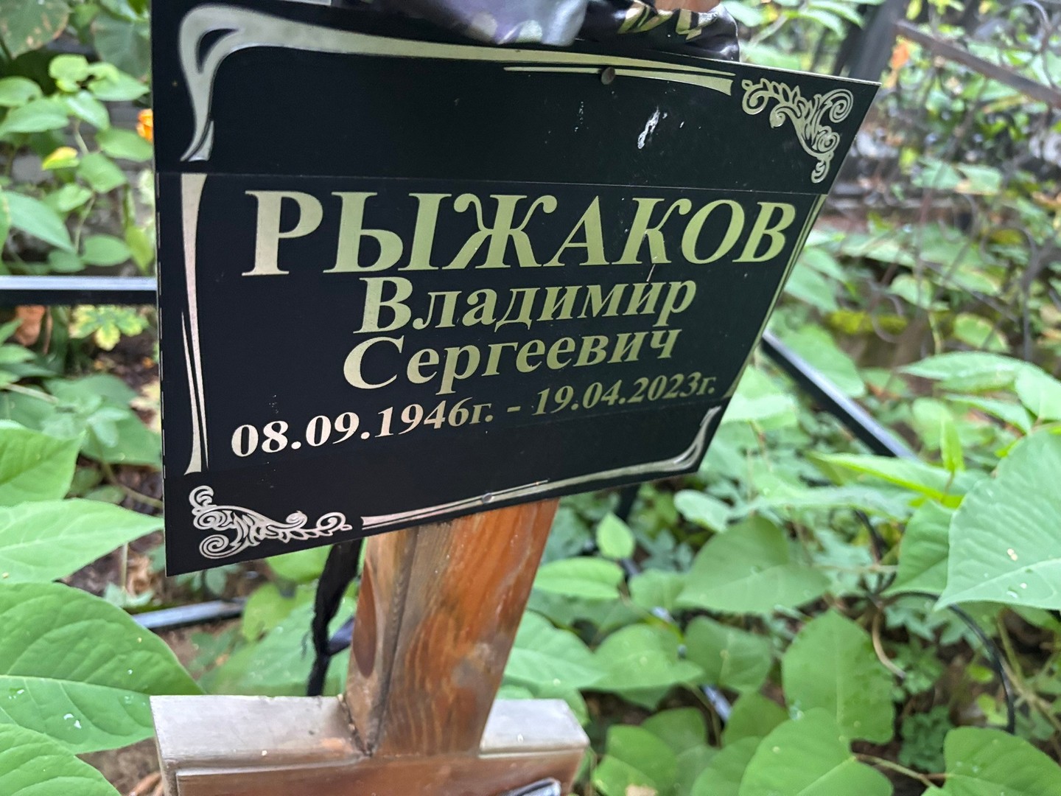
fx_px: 797
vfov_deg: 53.1
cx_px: 530
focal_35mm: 26
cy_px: 398
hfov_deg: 67.3
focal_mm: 5.96
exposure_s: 1/60
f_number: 1.6
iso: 500
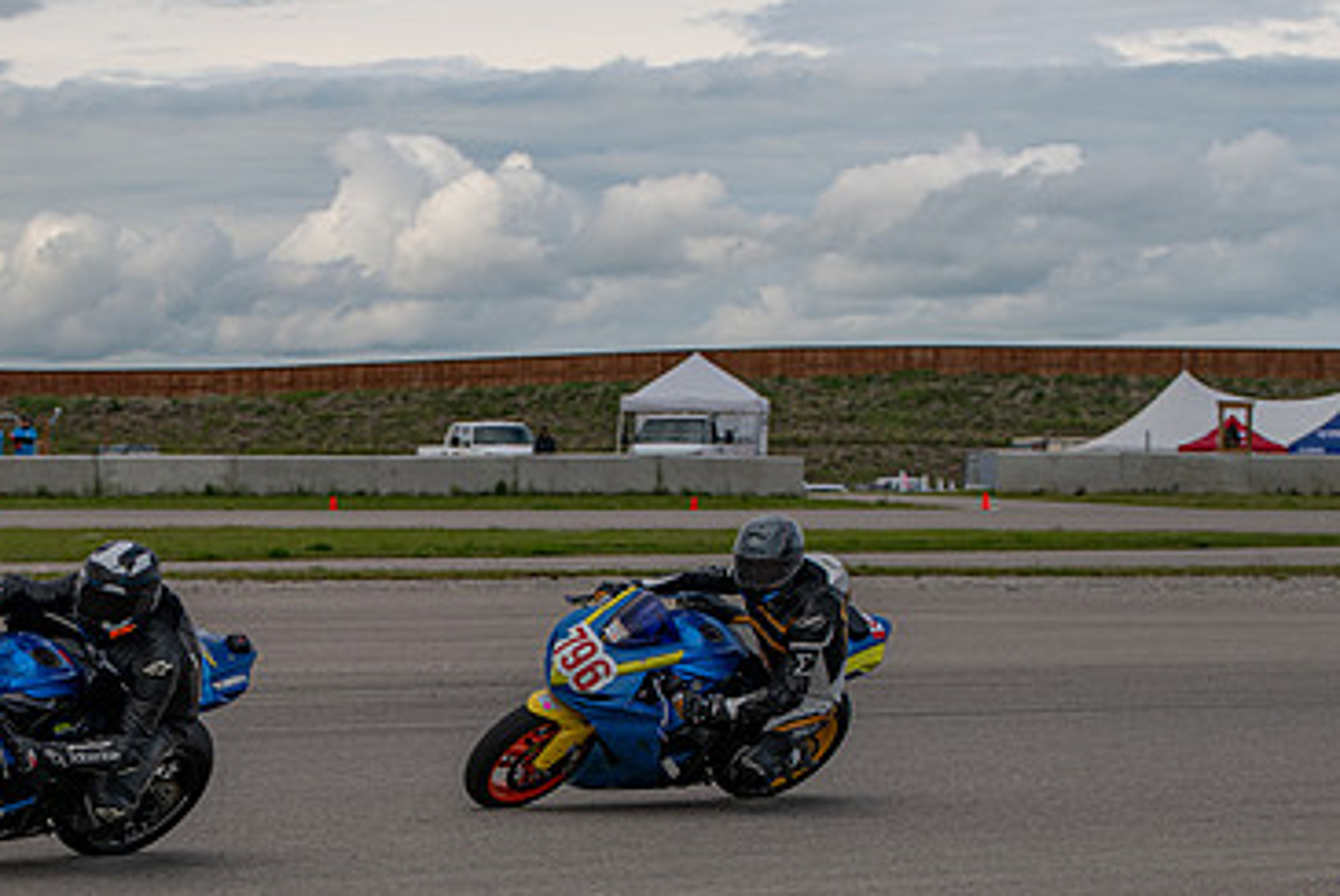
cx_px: 244
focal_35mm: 164
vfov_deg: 8.4
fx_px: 6109
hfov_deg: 12.5
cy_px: 644
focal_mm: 70
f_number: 4
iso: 80
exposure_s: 1/1250
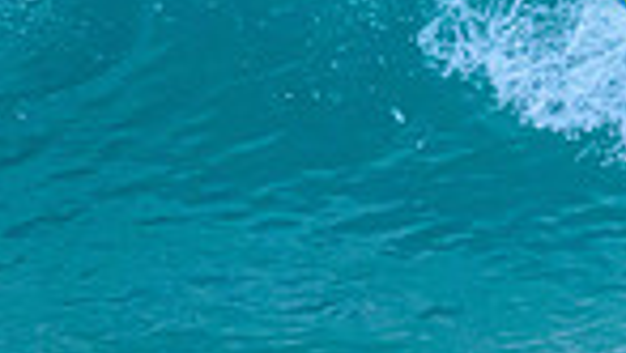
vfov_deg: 0.4
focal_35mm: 3428
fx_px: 56953
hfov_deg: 0.6
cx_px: 1243
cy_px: -39
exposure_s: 1/1250
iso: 3600
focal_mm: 800
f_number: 6.3
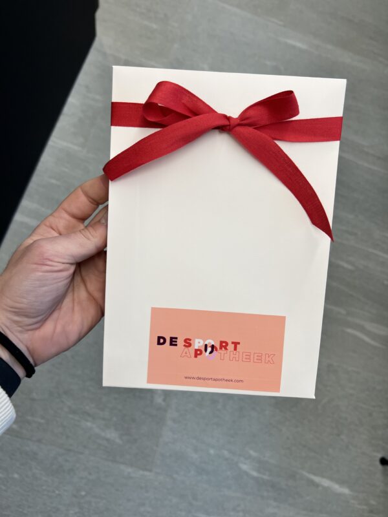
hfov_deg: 53.1
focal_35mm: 26
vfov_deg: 67.3
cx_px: 194
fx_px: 389
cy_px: 258
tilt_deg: -70.7
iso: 40
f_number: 1.5
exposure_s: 1/100
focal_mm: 5.7
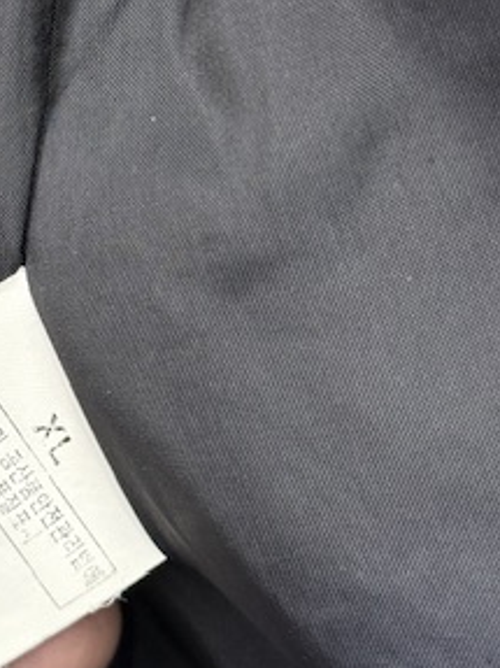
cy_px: 286
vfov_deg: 18.4
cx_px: -51
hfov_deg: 13.5
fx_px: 2062
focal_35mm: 107
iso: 125
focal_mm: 6.76
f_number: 1.78
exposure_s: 1/100
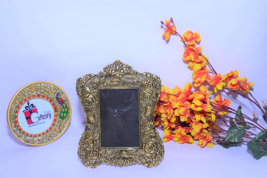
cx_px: 134
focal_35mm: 60
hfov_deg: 33.4
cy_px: 89
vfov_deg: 22.6
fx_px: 445
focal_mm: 40
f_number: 5
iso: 250
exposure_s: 1/125
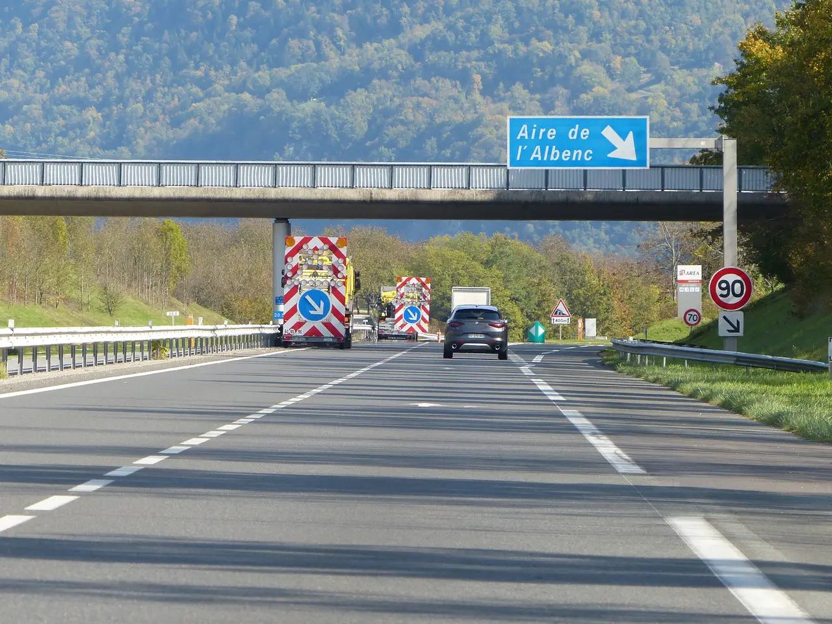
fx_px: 6826
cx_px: 416
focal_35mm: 284
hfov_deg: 7.0
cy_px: 312
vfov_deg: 5.2
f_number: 4
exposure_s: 1/400
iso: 100
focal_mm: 46.5
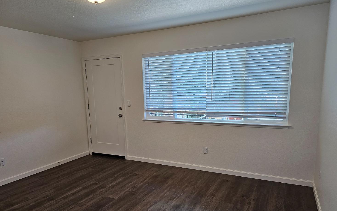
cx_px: 165
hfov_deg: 72.5
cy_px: 124
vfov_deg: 49.0
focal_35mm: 25
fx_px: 230
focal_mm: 6.3
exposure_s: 1/120
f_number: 1.7
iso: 125
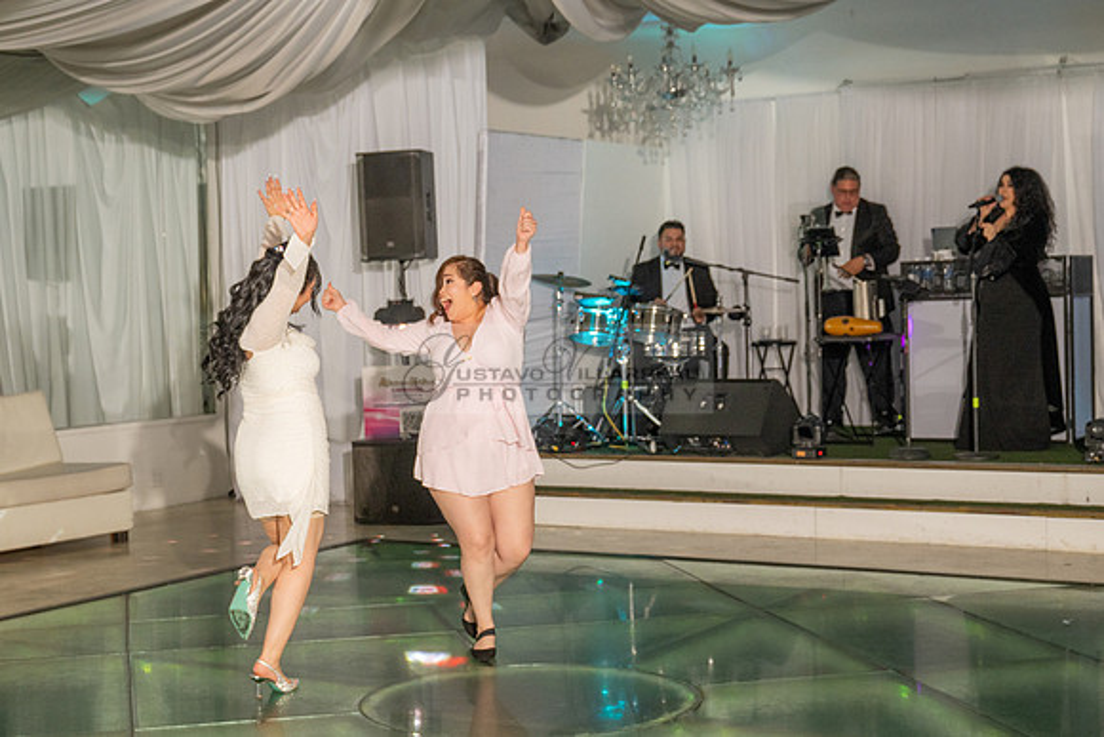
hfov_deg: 34.6
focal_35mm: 58
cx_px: 488
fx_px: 1770
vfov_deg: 23.5
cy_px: 388
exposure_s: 1/160
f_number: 4
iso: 1000
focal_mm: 44
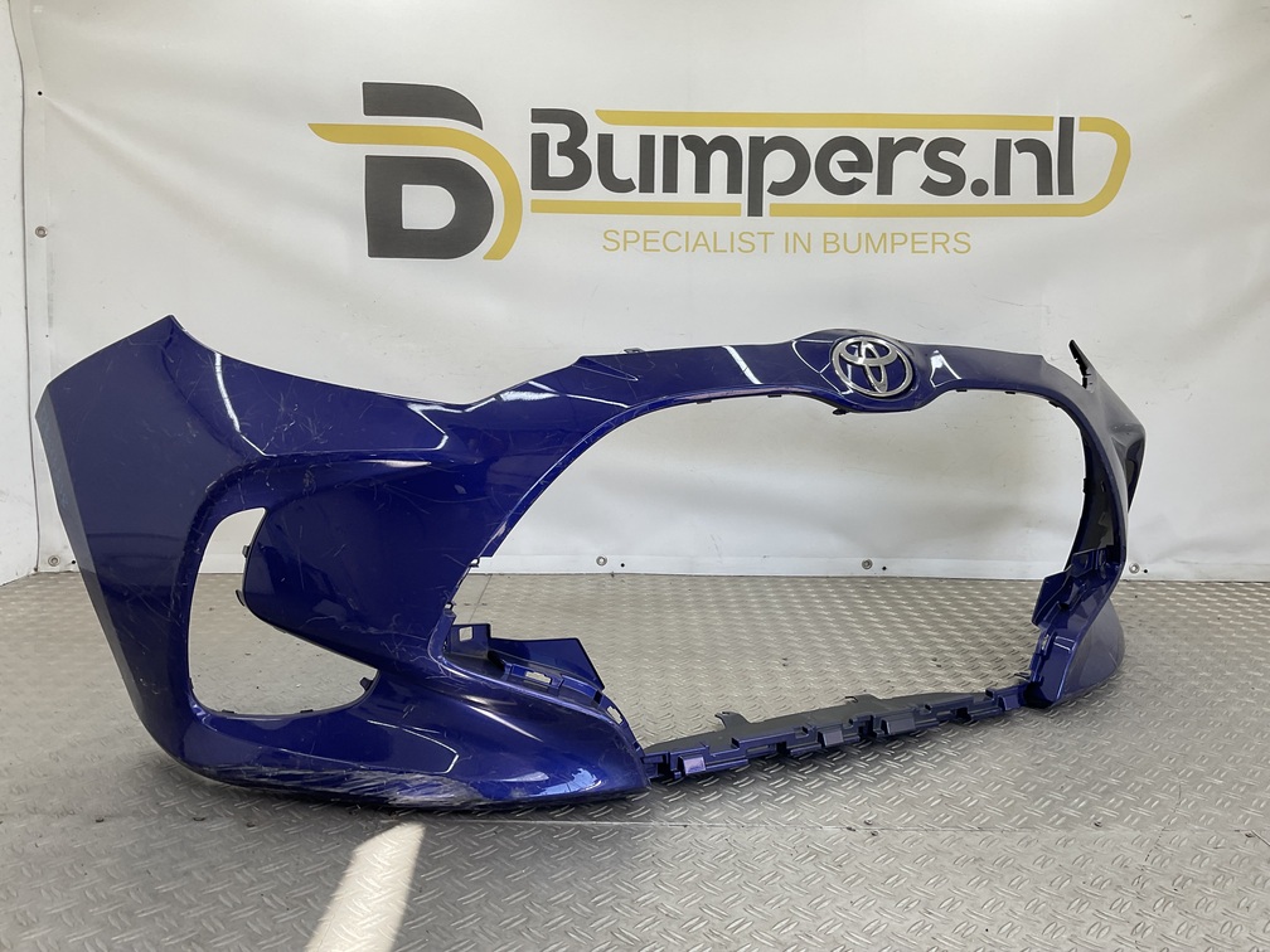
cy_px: 476
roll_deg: -0.8
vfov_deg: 48.2
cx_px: 635
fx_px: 1064
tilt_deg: -9.4
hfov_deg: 61.7
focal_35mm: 29
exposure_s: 1/157
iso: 16
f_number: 1.8
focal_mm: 3
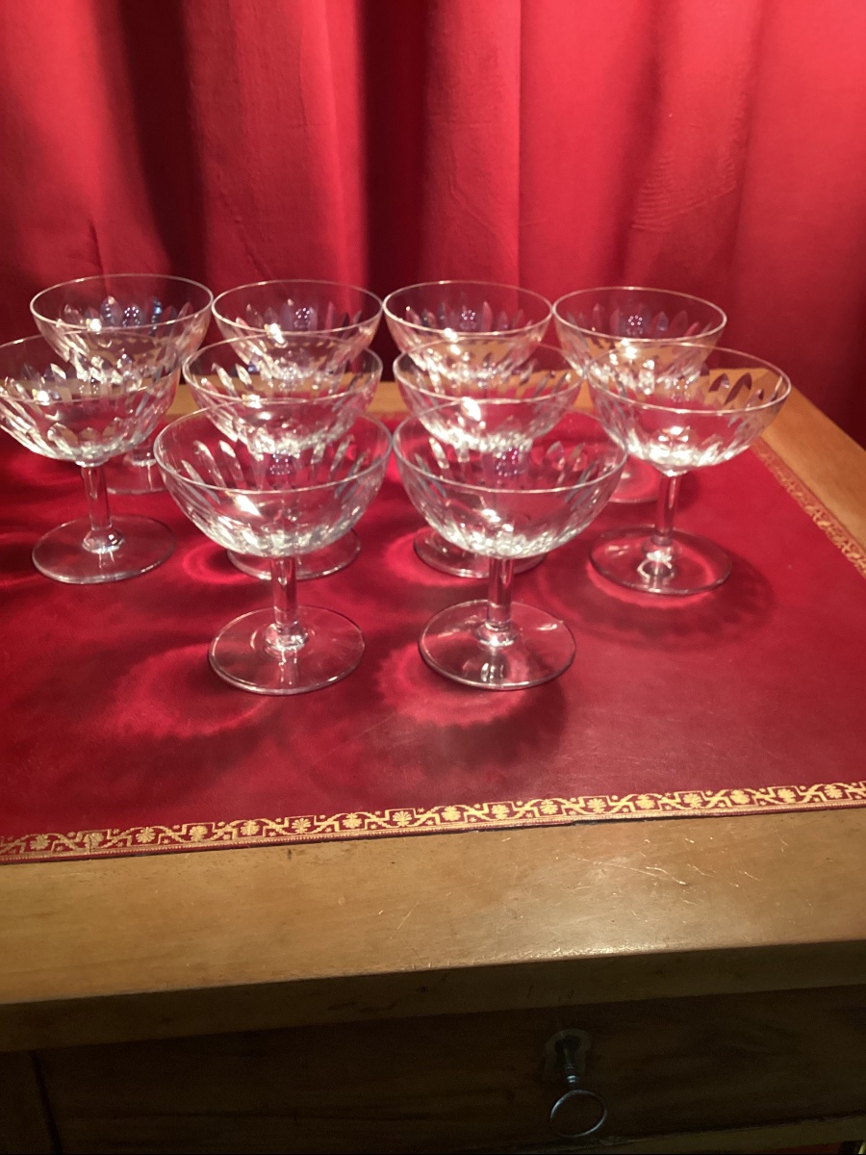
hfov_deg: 45.4
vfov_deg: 58.4
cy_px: 578
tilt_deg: -30.8
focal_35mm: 31
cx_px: 433
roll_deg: -1.6
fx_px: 1034
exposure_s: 1/50
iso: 250
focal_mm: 3.3
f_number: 2.4
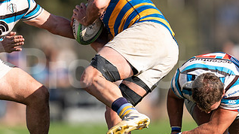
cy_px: 32
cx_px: 117
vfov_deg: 1.3
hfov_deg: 2.3
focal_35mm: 932
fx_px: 5904
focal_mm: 400
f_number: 2.8
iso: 100
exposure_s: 1/1250
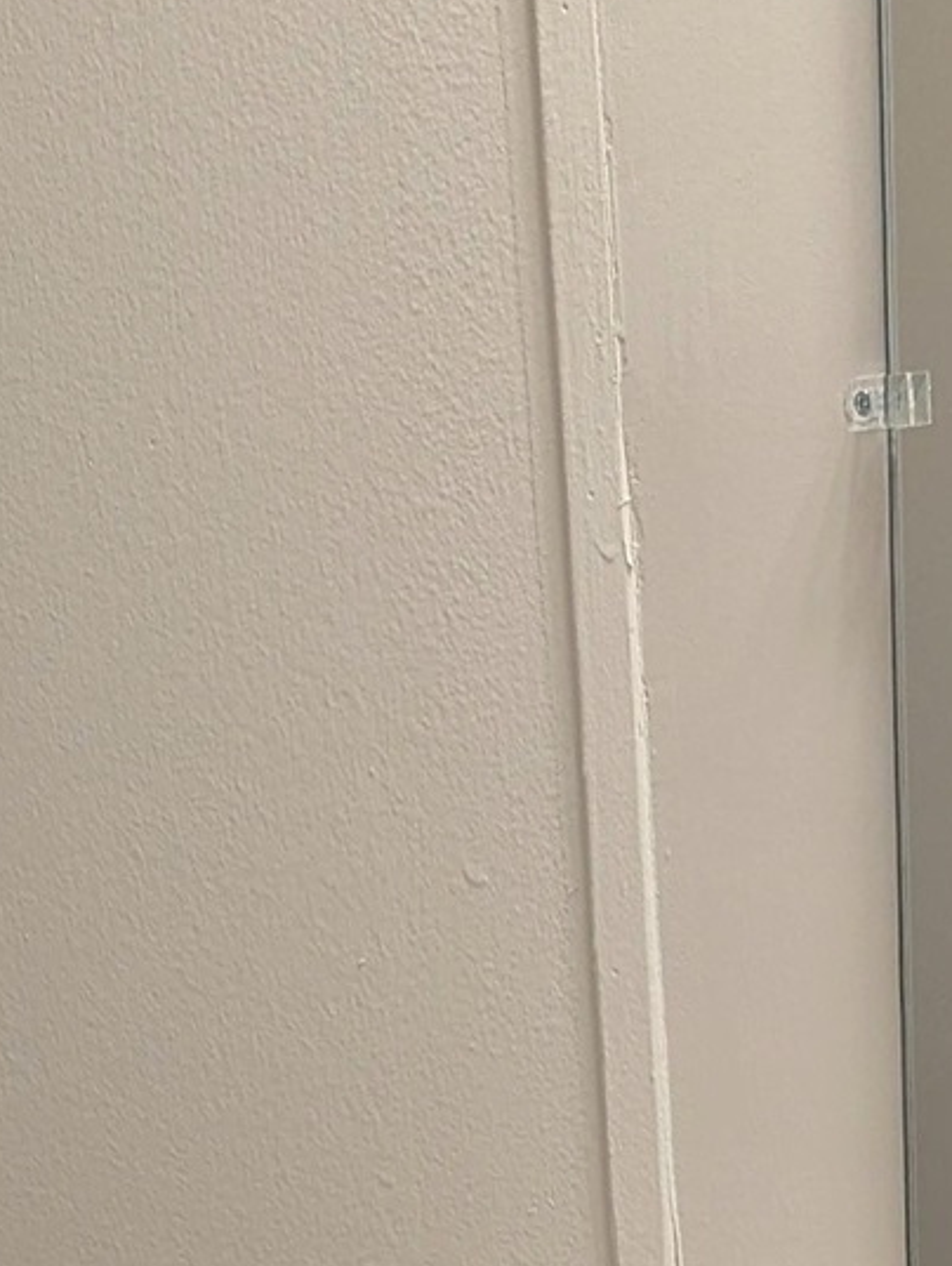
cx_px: 688
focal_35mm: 103
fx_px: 3769
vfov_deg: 15.6
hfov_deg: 14.4
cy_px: 2454
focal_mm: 6.81
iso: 123
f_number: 1.85
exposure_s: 1/120
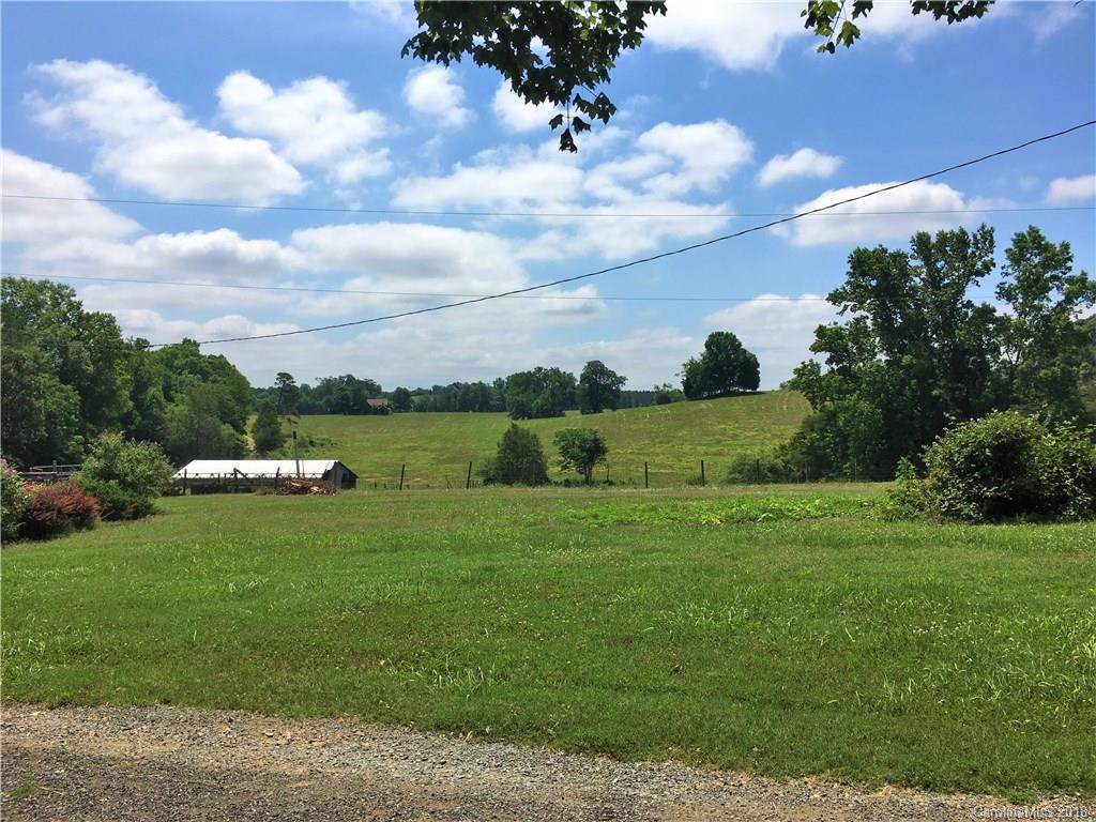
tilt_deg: +0.0
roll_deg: +1.7
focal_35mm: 29
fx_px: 918
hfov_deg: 61.7
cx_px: 548
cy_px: 411
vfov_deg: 48.2
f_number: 2.2
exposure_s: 1/2747
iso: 25
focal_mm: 4.15
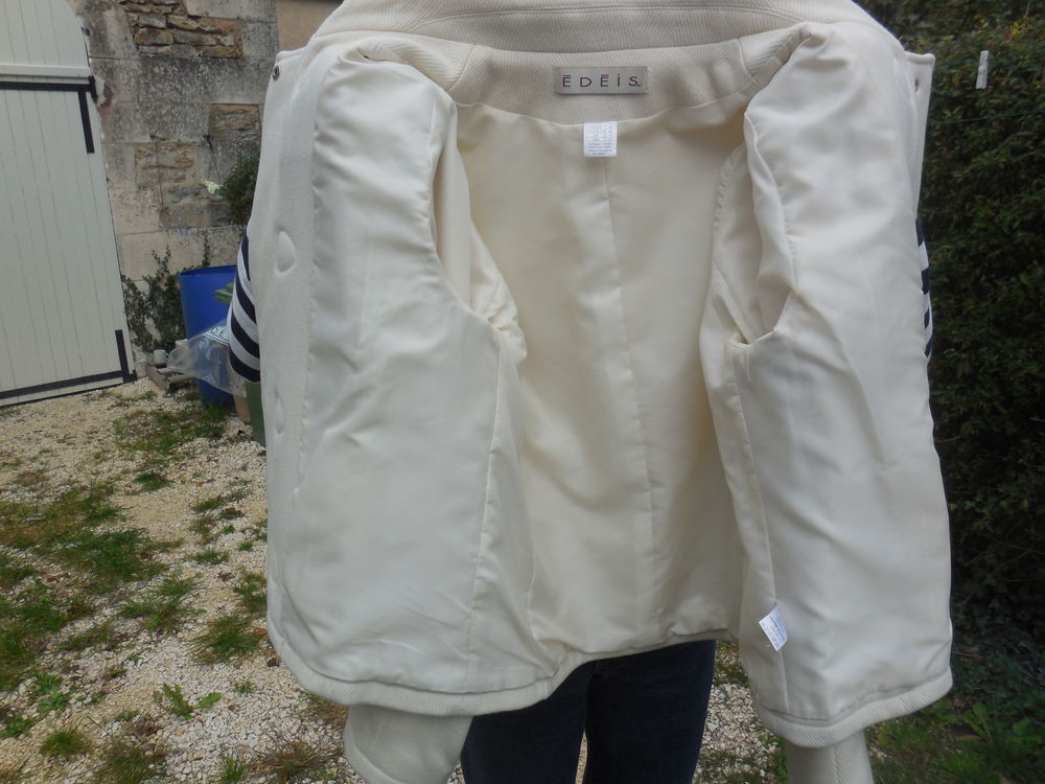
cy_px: 392
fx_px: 785
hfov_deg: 67.3
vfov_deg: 53.1
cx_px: 522
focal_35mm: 26
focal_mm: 4.6
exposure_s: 1/800
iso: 125
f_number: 3.5
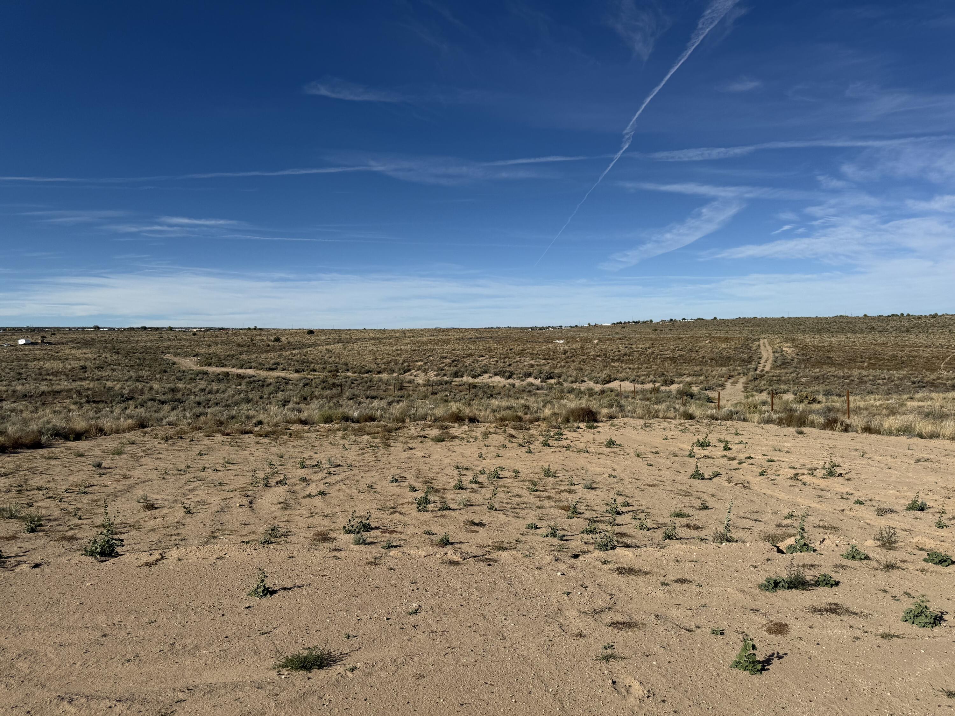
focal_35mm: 24
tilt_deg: -2.5
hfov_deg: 71.6
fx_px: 662
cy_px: 358
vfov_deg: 56.8
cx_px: 478
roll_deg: +1.5
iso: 80
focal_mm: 6.76
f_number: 1.78
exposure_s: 1/8130
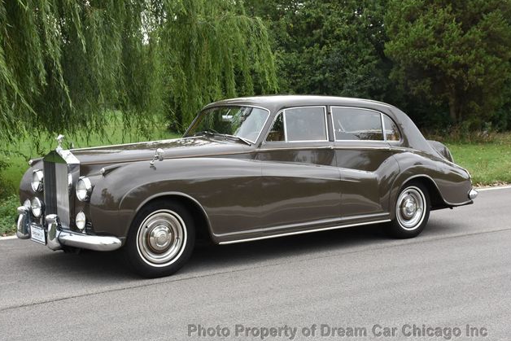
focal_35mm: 52
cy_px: 173
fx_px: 738
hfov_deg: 38.2
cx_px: 254
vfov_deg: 26.0
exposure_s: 1/400
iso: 800
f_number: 8
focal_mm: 34
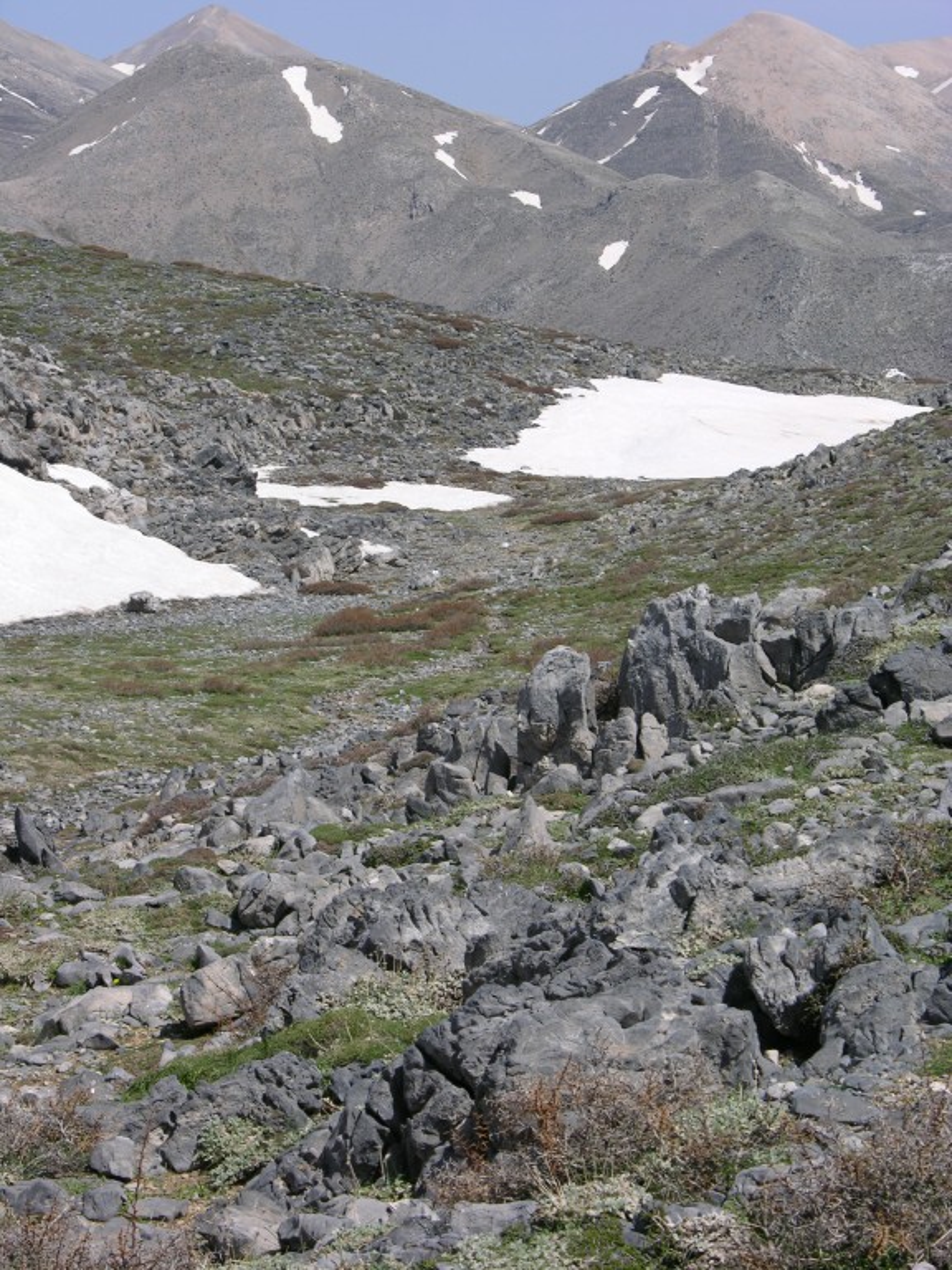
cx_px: 476
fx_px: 3667
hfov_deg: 14.8
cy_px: 635
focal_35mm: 100
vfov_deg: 19.6
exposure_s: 1/372
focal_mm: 25.4
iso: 50
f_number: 5.8
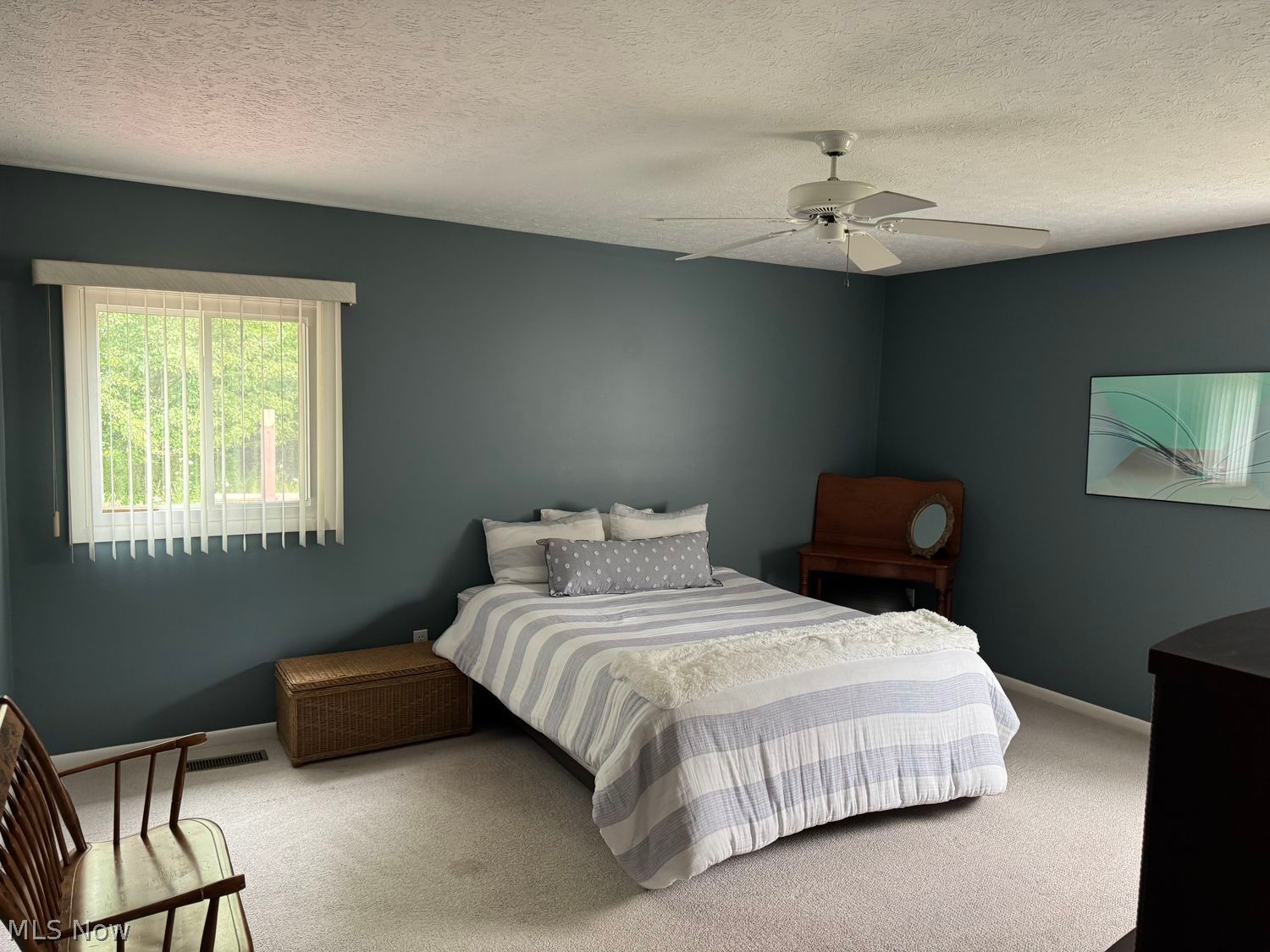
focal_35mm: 24
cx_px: 635
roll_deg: -2.3
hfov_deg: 71.6
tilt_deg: -3.7
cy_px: 476
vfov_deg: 56.8
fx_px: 881
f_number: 1.78
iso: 250
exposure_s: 1/60
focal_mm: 6.76
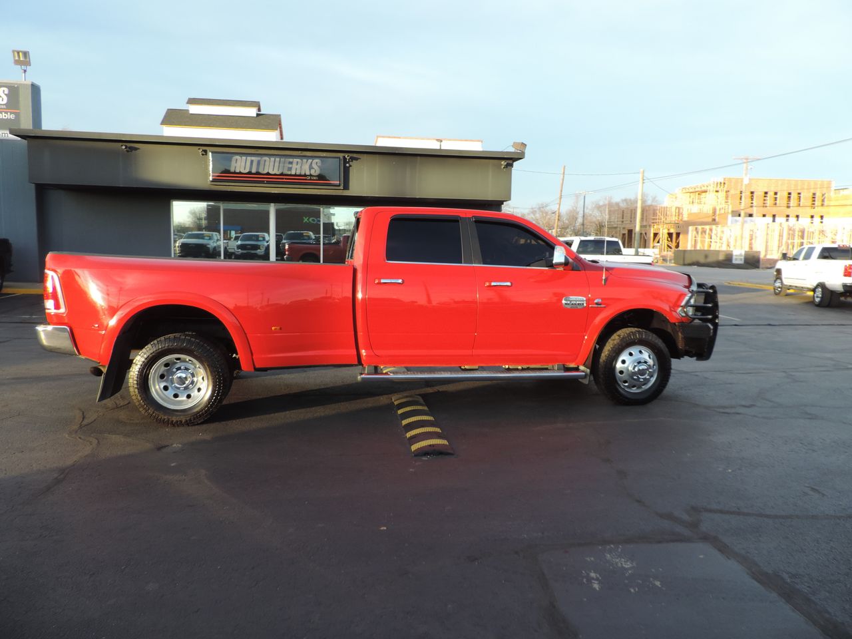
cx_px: 426
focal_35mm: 24
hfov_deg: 71.6
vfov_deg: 56.8
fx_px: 591
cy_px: 320
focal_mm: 4.3
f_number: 3
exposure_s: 1/160
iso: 80
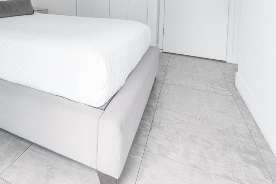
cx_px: 51
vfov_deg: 39.3
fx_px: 222
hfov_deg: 58.3
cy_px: -3
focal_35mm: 29
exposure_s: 1/6
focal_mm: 14
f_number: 11
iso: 400
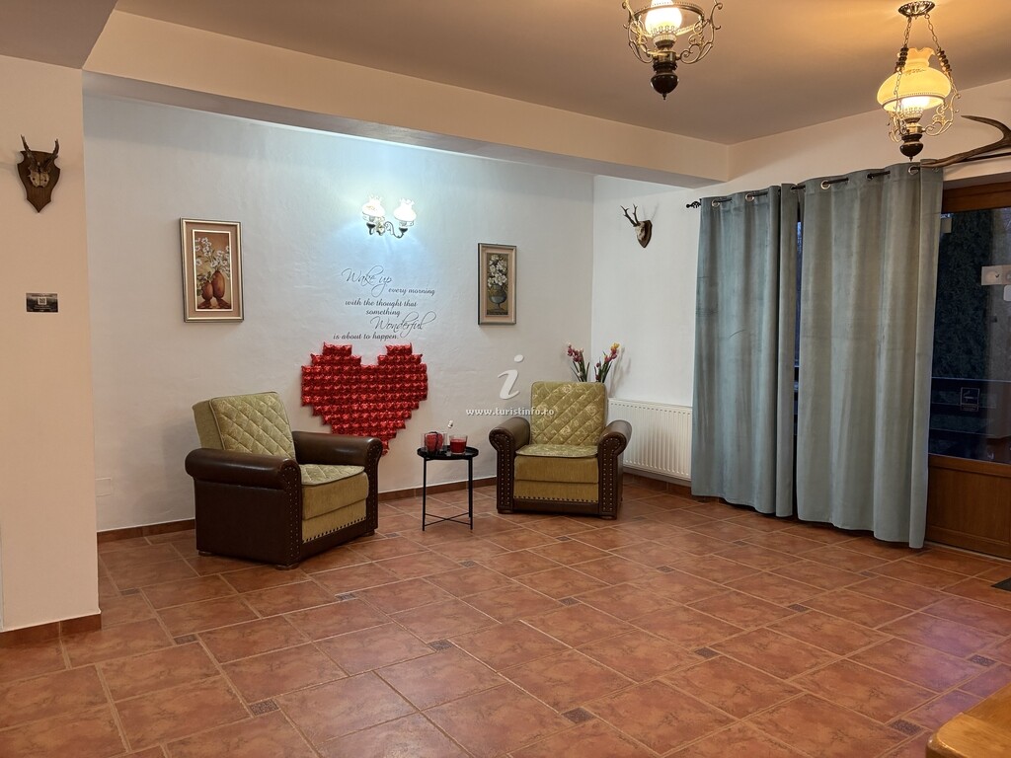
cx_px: 506
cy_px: 379
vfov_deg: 53.1
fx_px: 759
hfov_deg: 67.3
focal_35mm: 26
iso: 200
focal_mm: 5.96
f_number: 1.6
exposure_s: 1/50
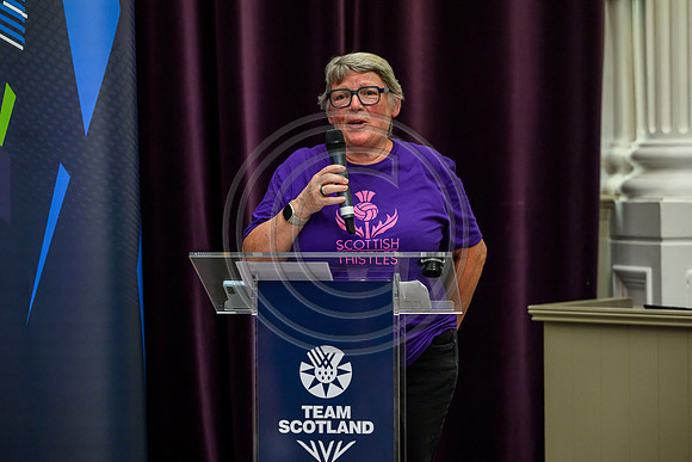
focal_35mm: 101
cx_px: 346
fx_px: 1942
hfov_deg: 20.2
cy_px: 231
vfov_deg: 13.6
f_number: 3.5
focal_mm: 101
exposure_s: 1/400
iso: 4000
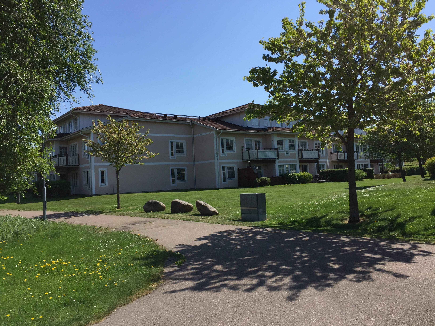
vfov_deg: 48.2
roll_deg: +2.1
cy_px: 163
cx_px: 218
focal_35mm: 29
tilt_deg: +3.0
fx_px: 364
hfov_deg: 61.7
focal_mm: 4.15
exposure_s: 1/2326
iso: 32
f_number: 2.2
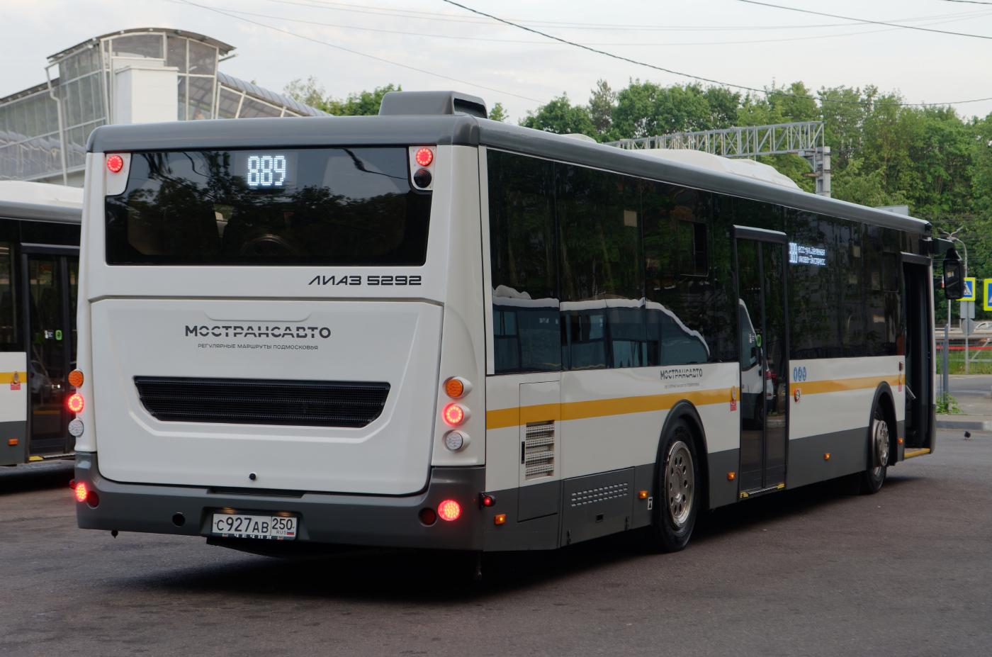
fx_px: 2145
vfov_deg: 17.4
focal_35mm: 78
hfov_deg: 26.0
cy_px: 328
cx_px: 496
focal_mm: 52
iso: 400
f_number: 5.6
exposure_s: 1/125
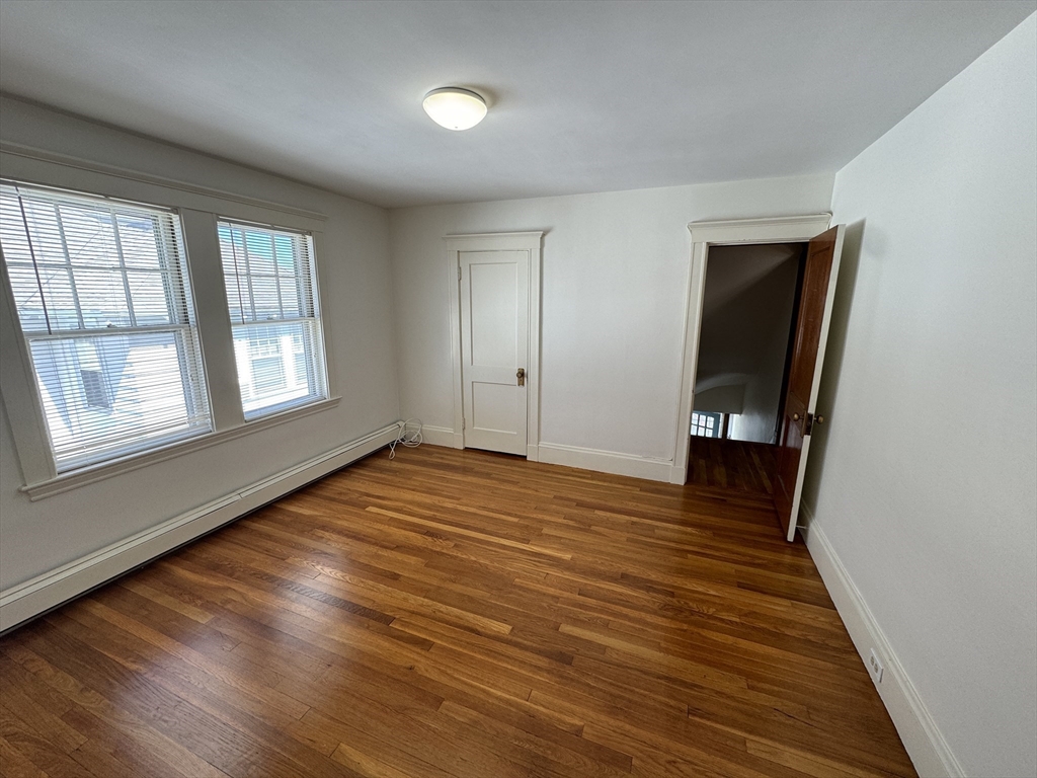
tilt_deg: -11.9
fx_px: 419
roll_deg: -0.6
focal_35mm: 14
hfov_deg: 102.1
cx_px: 518
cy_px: 389
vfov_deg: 85.7
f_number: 2.2
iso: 64
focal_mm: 2.22
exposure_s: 1/99
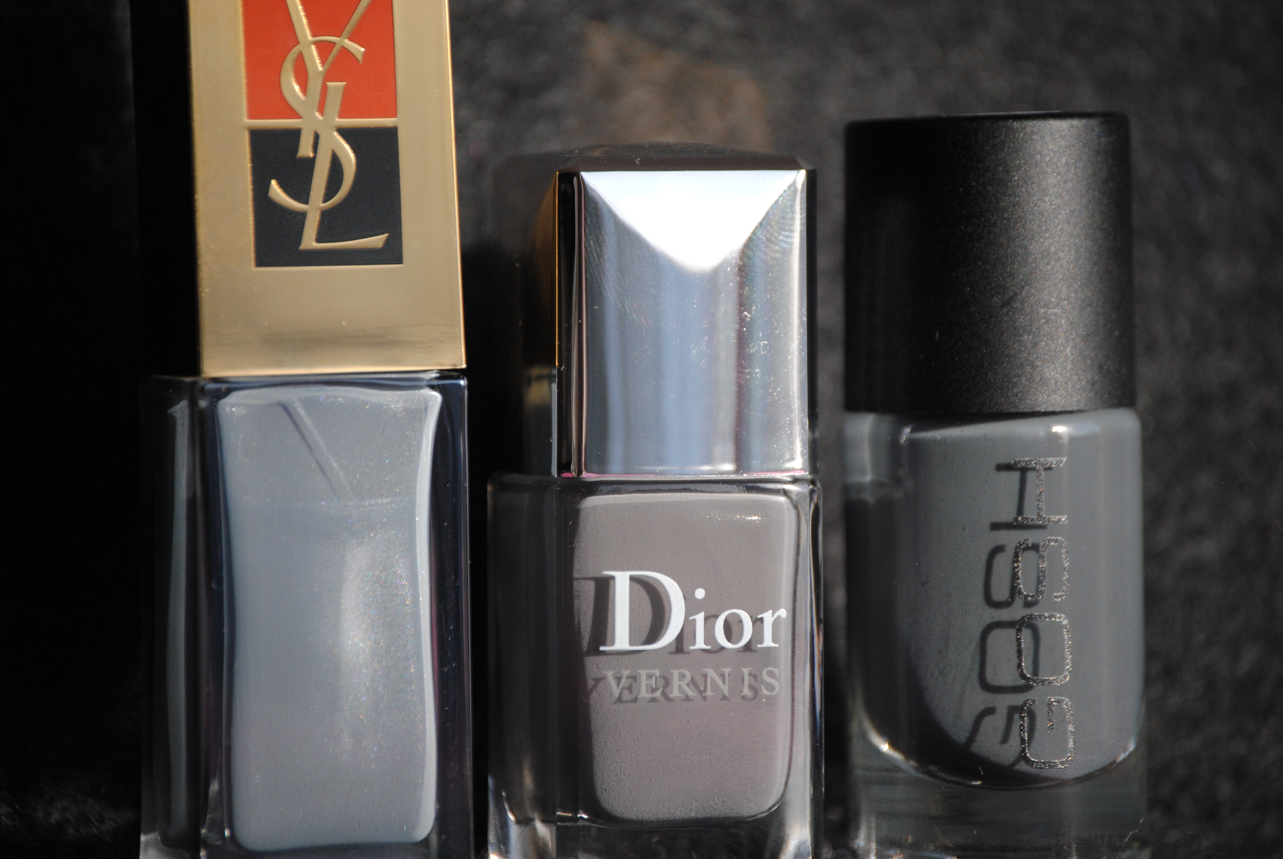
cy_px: 430
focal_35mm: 202
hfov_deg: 10.1
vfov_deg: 6.8
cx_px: 642
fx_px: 7225
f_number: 5
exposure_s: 1/500
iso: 280
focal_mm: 135
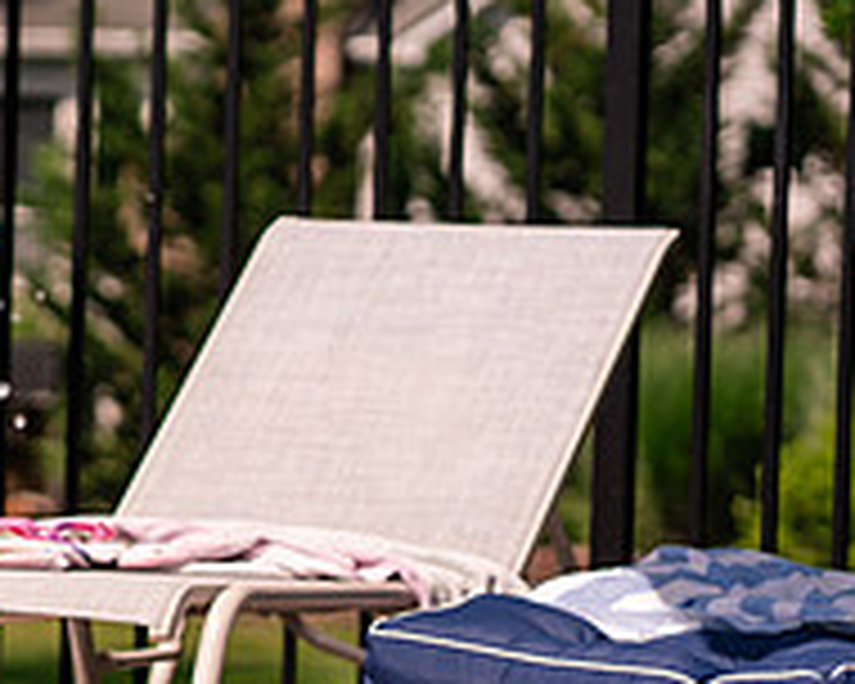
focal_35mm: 243
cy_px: 610
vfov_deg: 6.4
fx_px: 6149
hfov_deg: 7.9
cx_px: -274
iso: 200
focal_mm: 85
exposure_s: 1/4000
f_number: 3.2
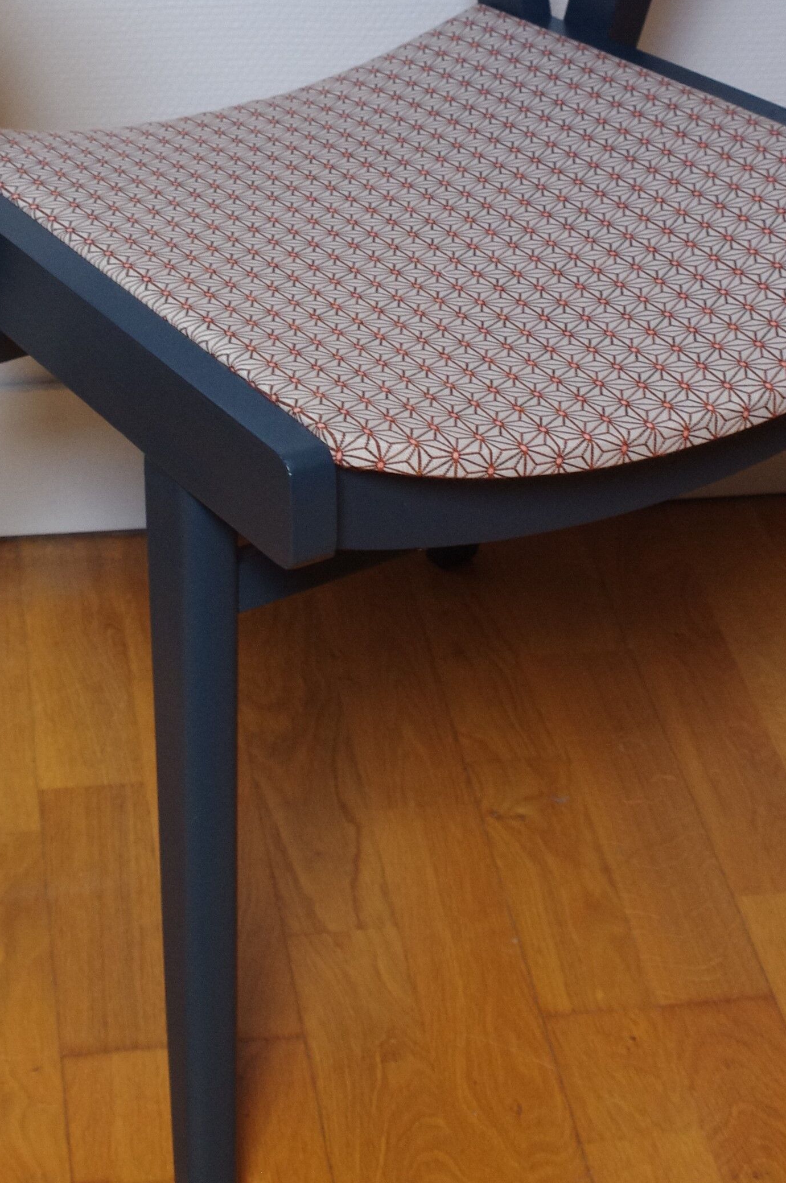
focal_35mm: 86
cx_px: 345
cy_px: 205
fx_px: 2823
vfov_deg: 23.3
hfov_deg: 15.8
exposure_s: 1/13
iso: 800
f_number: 7.1
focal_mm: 28
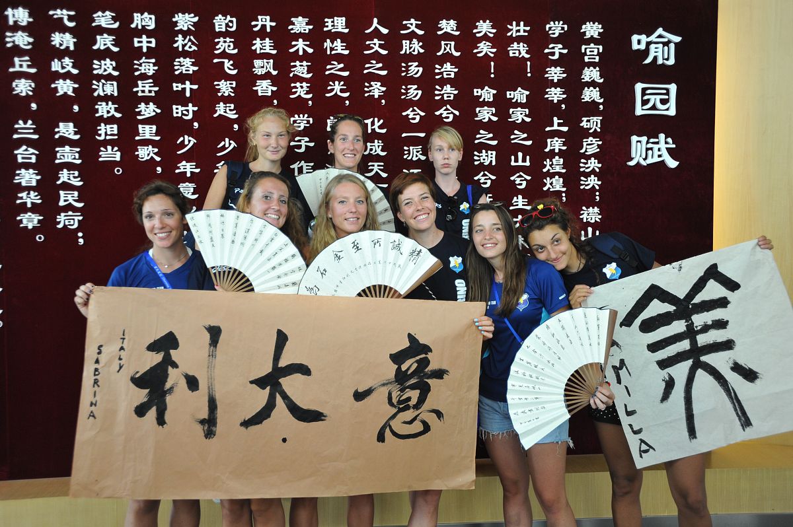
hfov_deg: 62.0
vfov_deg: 43.5
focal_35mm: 30
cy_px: 264
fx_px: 660
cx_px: 396
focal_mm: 30
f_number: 3.5
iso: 1250
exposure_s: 1/100
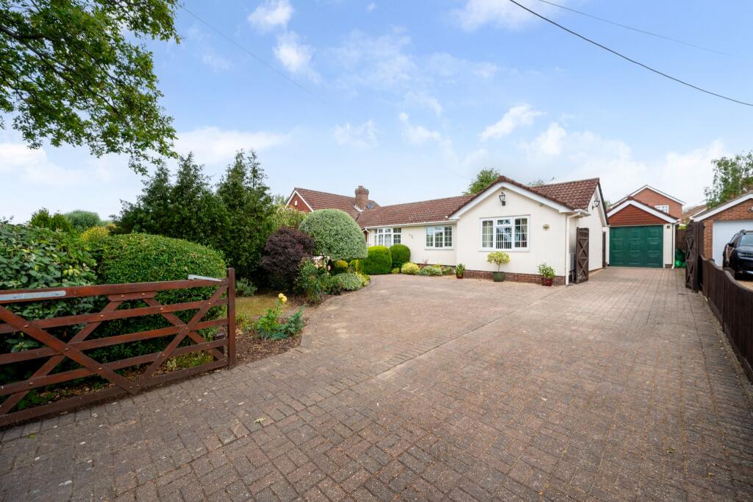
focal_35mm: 14
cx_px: 376
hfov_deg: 104.3
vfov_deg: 81.2
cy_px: 251
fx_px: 293
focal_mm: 14
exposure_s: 1/320
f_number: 8
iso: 200
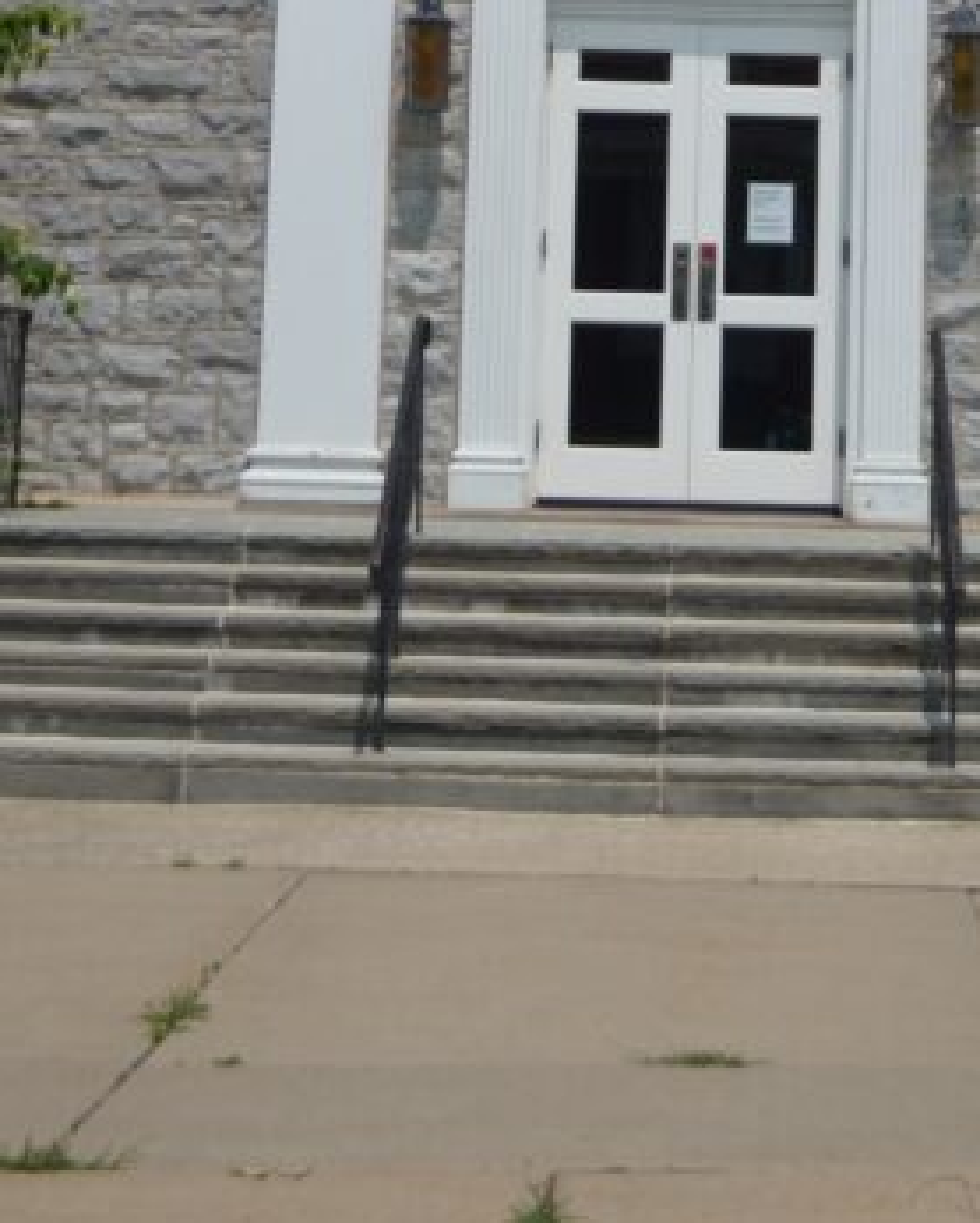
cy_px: -567
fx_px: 4202
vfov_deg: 15.4
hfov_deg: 13.3
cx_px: 684
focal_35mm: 116
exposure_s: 1/2000
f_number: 4.5
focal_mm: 28
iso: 125
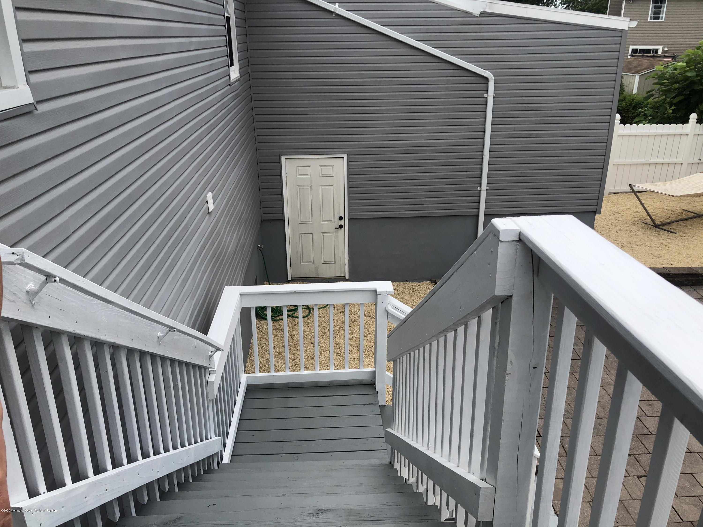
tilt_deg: -23.7
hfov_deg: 63.4
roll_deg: -0.5
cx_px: 352
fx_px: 569
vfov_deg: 49.7
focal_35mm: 28
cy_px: 264
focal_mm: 3.99
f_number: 1.8
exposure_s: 1/1453
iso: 20
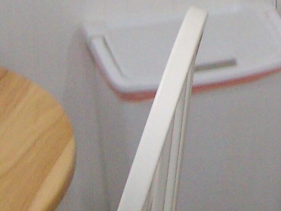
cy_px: -246
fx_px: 1307
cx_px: 391
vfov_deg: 8.6
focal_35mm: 161
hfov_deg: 11.8
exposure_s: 1/40
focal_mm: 5.8
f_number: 2.8
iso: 200
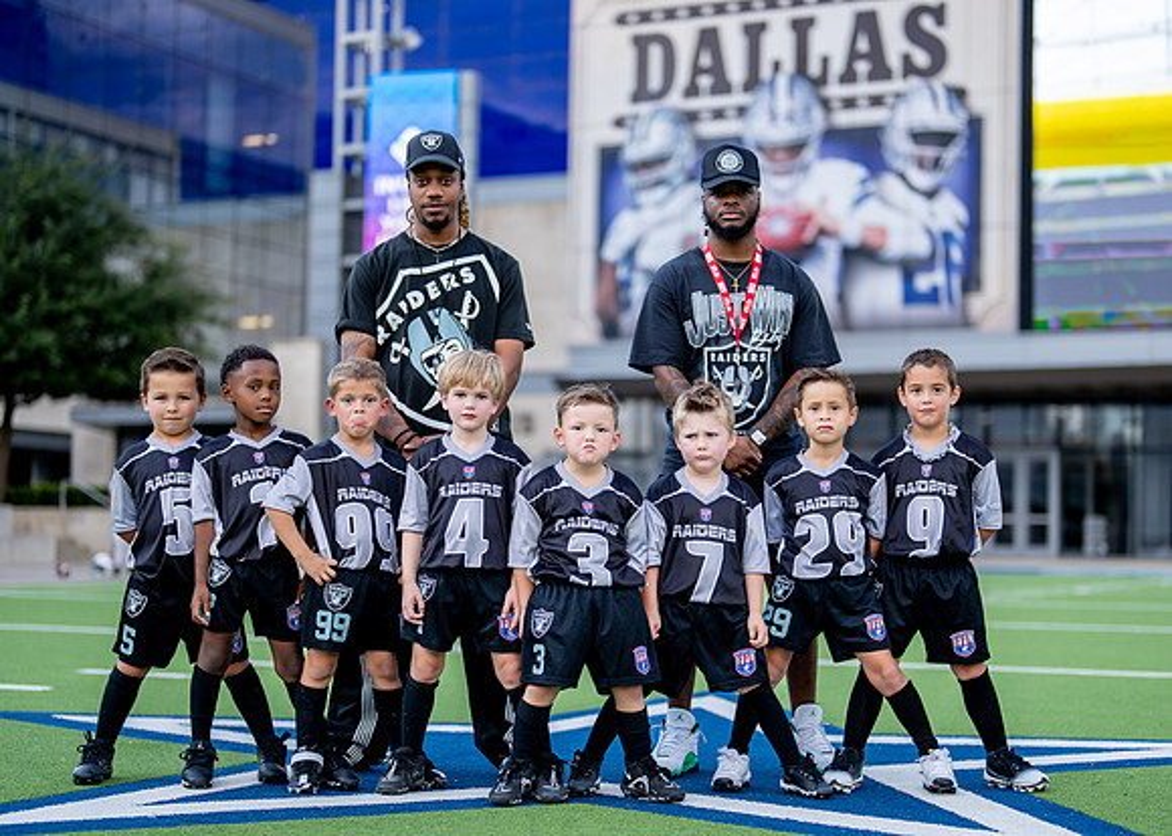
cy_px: 476
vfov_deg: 22.1
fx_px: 2136
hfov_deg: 30.7
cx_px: 638
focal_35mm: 64
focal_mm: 50
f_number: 1.2
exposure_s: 1/1250
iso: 100
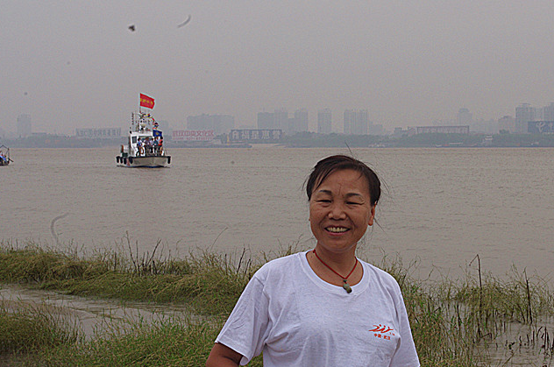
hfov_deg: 26.6
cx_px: 344
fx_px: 1167
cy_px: 212
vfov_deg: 17.9
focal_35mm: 76
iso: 200
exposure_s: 1/125
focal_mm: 40
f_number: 18
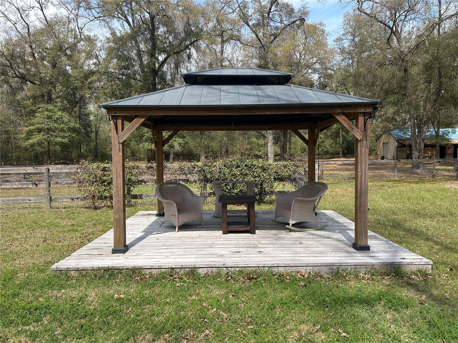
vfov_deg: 53.1
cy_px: 172
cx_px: 229
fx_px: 344
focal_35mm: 26
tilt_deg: -3.3
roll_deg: +0.3
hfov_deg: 67.3
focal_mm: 5.7
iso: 50
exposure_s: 1/2353
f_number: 1.5
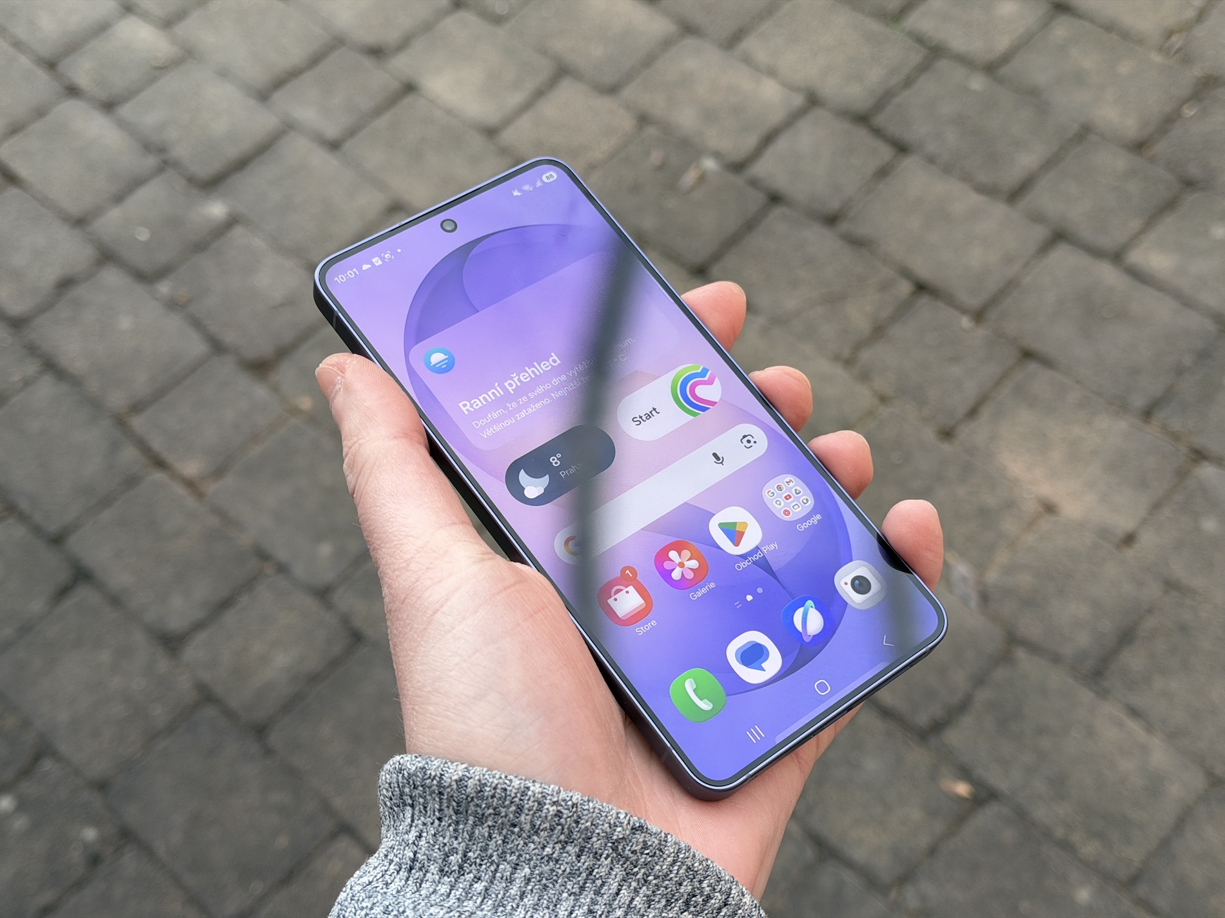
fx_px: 1699
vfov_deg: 30.3
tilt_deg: -54.9
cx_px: 612
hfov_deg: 39.7
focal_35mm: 48
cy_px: 459
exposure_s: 1/962
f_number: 1.78
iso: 64
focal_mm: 6.76
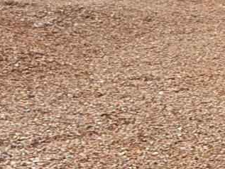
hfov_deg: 17.6
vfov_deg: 12.7
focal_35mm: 111
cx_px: 180
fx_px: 722
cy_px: -86
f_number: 3
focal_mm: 4
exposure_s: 1/1250
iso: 125
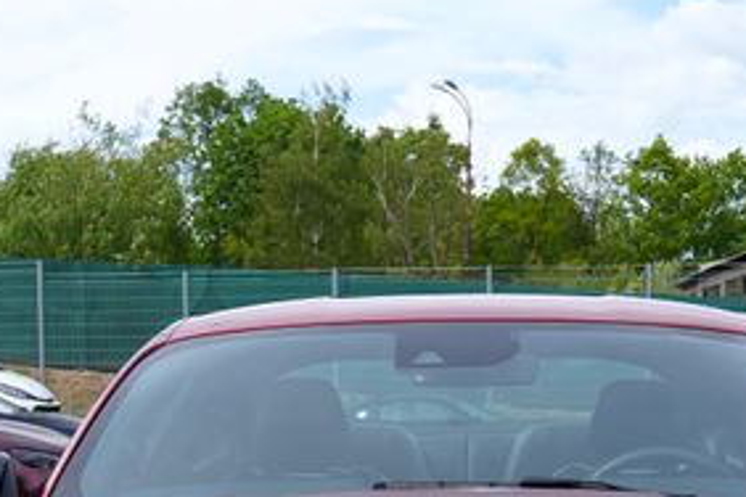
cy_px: 744
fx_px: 2031
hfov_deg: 20.8
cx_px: 489
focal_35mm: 98
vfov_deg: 13.2
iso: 100
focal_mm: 27
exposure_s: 1/200
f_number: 7.1
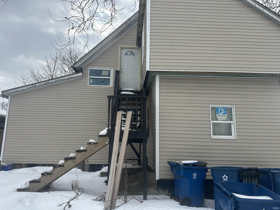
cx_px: 140
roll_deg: -1.3
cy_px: 105
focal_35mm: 24
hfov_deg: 71.6
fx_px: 194
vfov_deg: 56.8
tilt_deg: +8.9
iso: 80
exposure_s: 1/5000
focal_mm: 6.86
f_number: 1.78
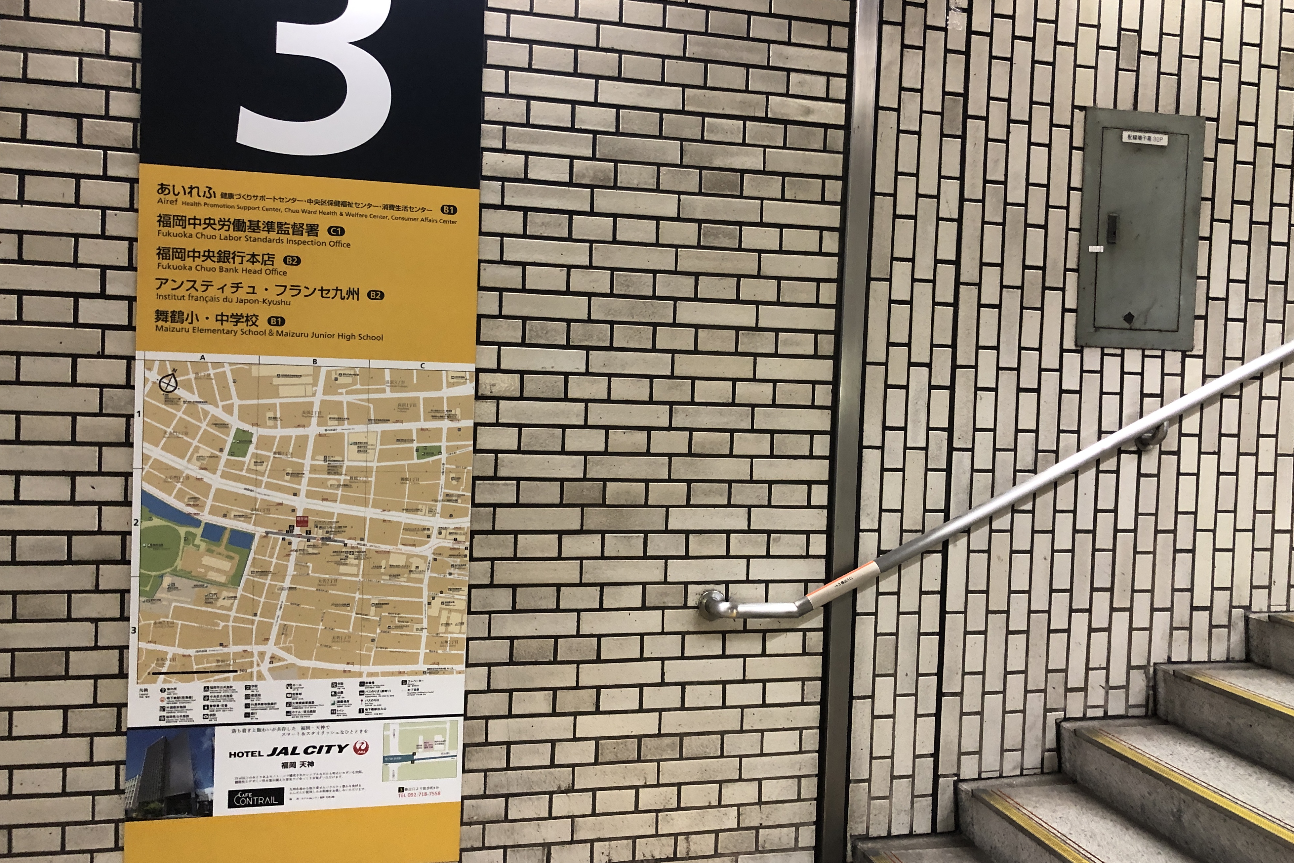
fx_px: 1078
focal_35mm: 30
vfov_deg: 43.6
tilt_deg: -3.0
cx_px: 647
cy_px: 415
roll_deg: -1.4
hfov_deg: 61.9
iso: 64
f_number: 1.8
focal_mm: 3.99
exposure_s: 1/15
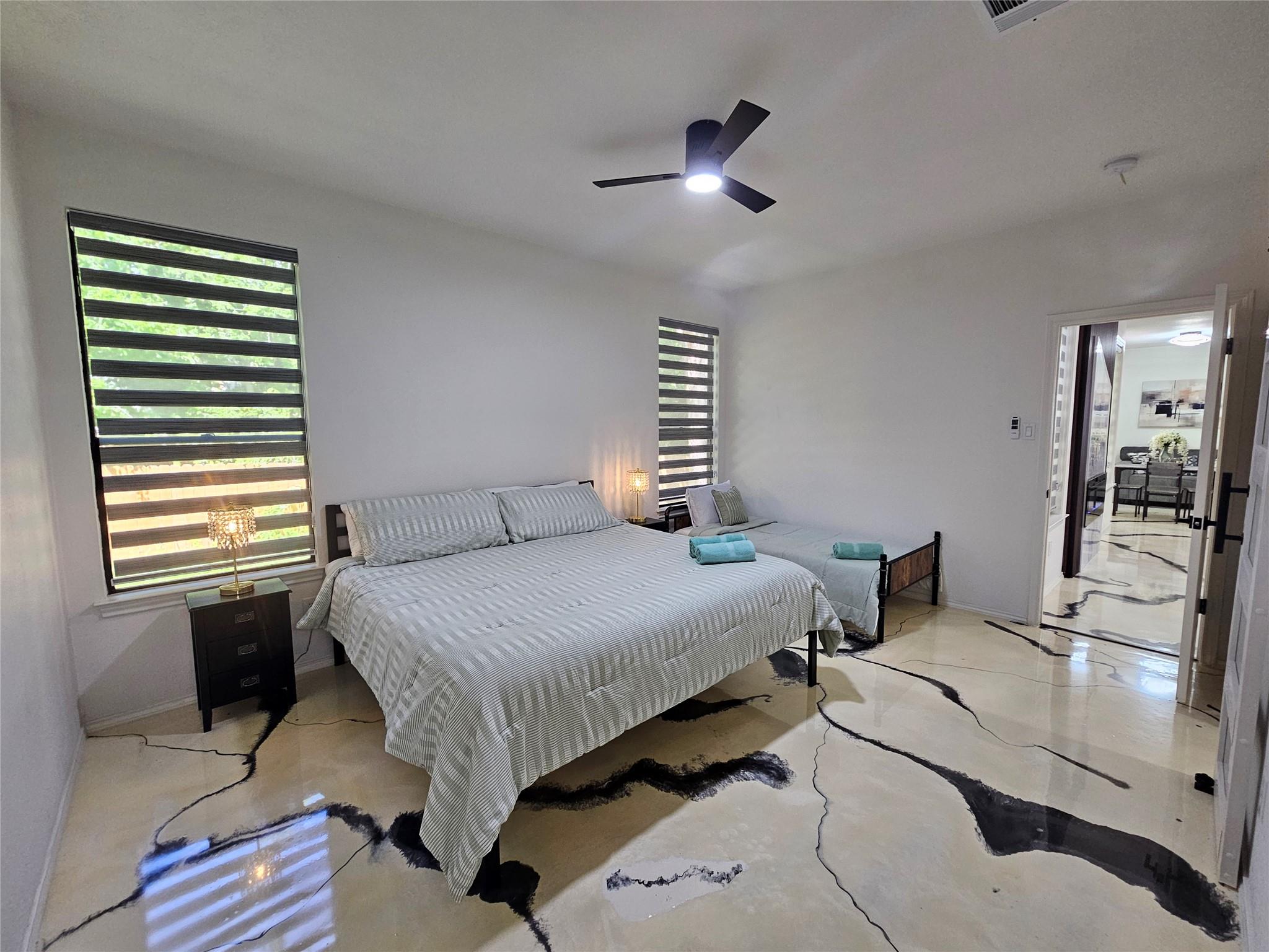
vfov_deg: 89.9
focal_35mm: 13
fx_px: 477
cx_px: 634
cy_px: 476
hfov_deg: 106.2
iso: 200
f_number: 2.2
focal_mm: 2.2
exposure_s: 1/60
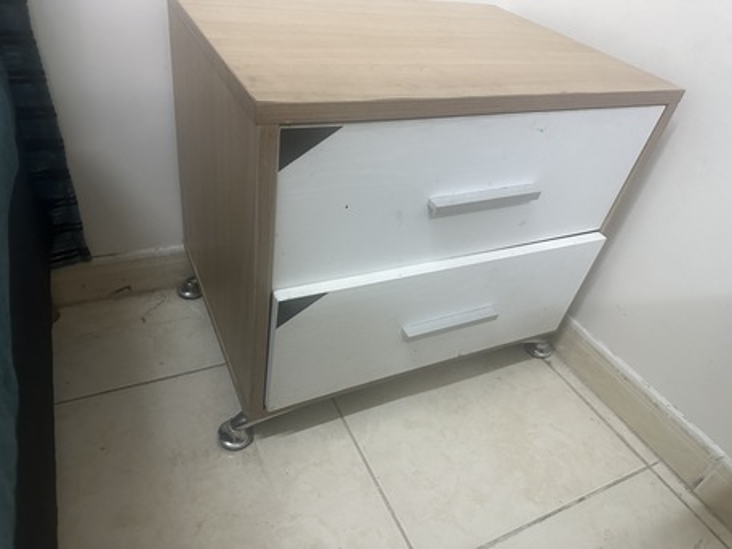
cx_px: 366
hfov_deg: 71.6
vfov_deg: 56.8
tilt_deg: -33.7
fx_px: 508
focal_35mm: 24
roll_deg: -11.0
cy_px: 274
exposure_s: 1/60
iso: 500
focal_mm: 6.86
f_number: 1.78
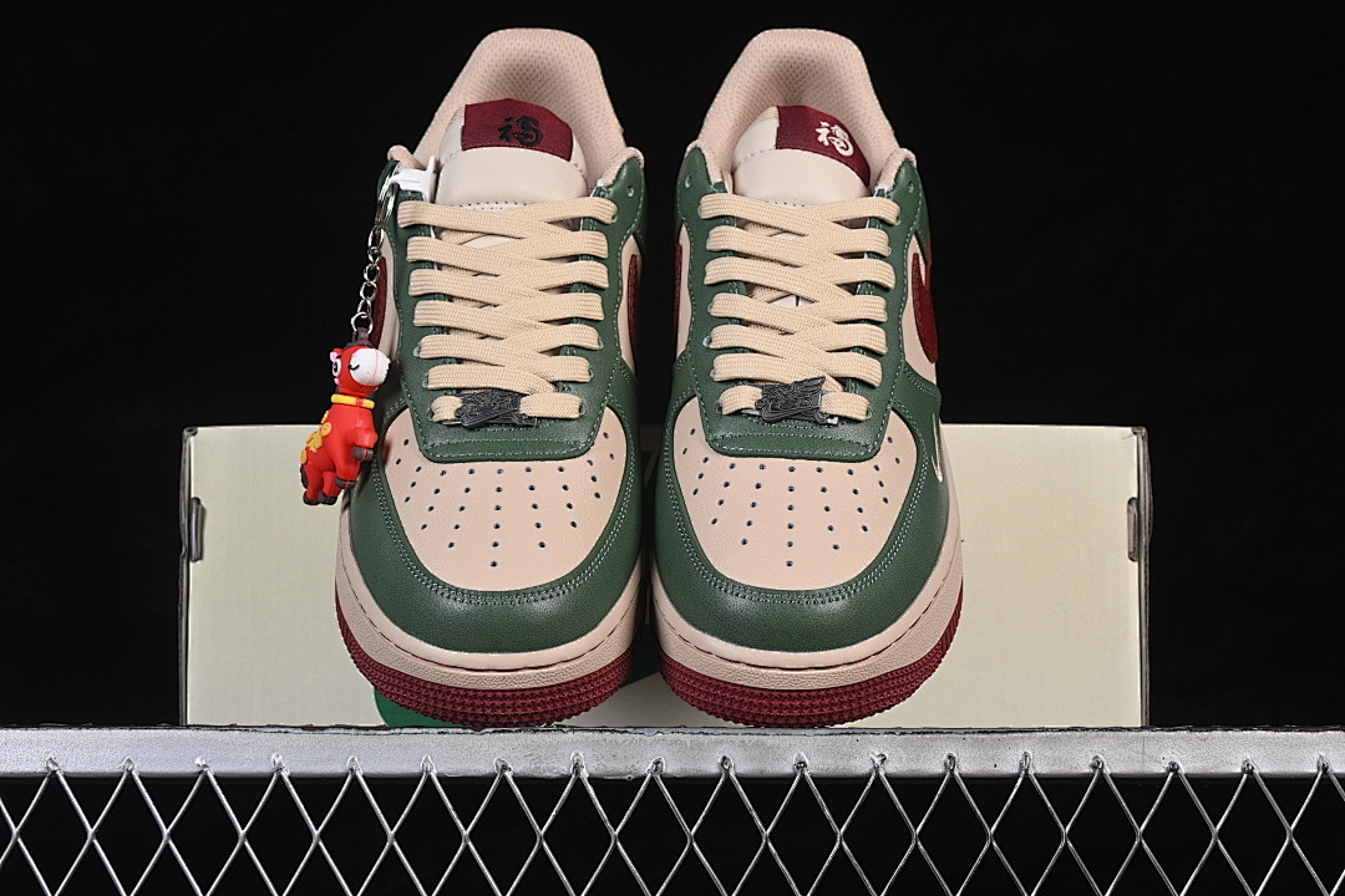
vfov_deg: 18.2
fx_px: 2802
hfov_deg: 27.0
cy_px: 448
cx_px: 672
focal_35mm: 75
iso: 160
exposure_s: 1/80
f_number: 8
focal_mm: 50
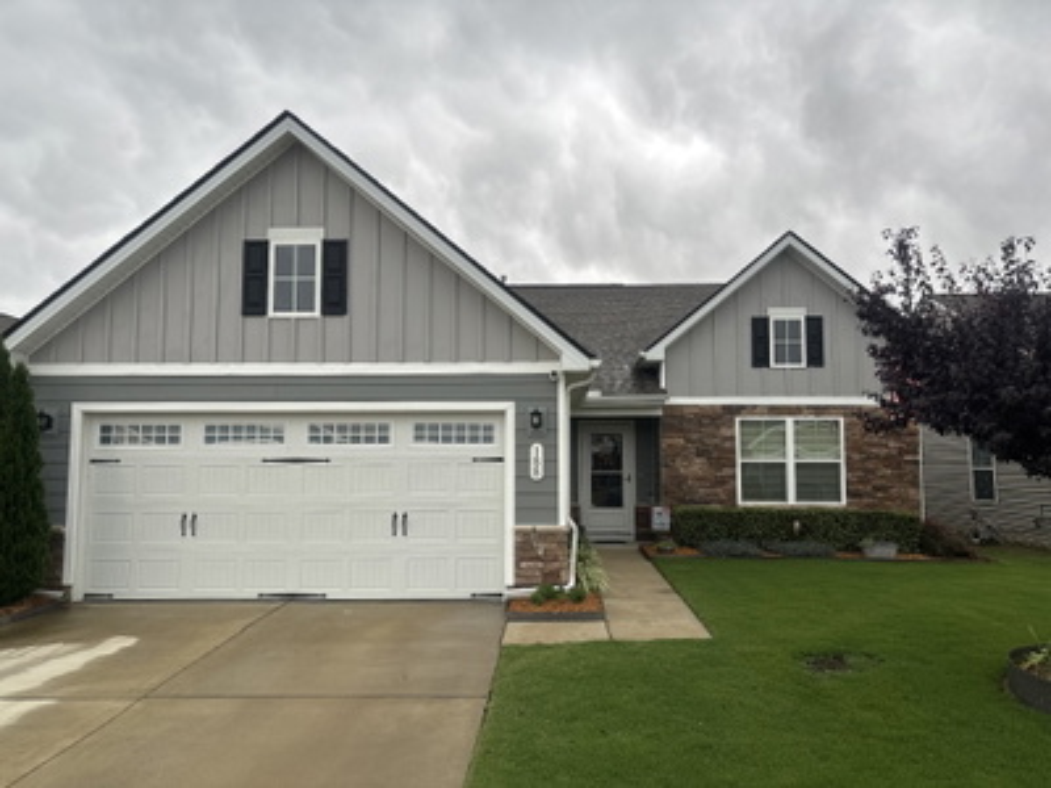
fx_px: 789
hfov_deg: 67.3
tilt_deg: +3.5
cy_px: 394
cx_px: 526
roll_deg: -0.3
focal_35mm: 26
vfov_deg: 53.1
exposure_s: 1/201
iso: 40
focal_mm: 5.96
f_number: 1.6
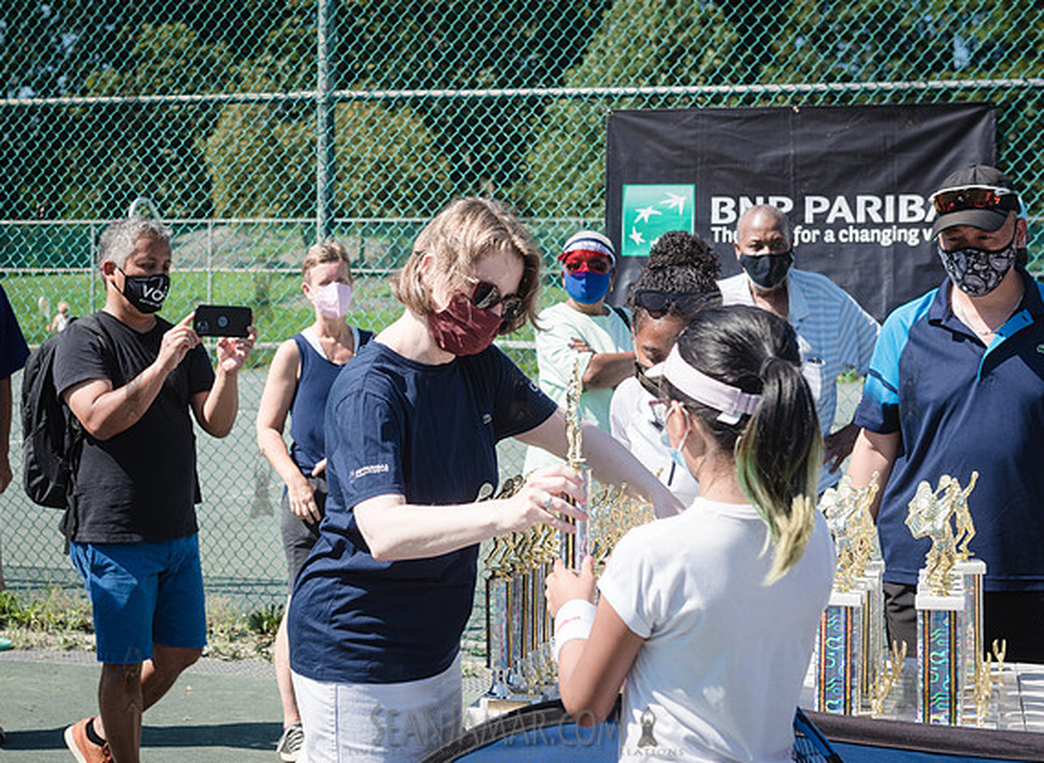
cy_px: 384
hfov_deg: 31.8
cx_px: 397
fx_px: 1823
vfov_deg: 23.6
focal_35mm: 61
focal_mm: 50
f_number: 5.6
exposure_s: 1/640
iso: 125
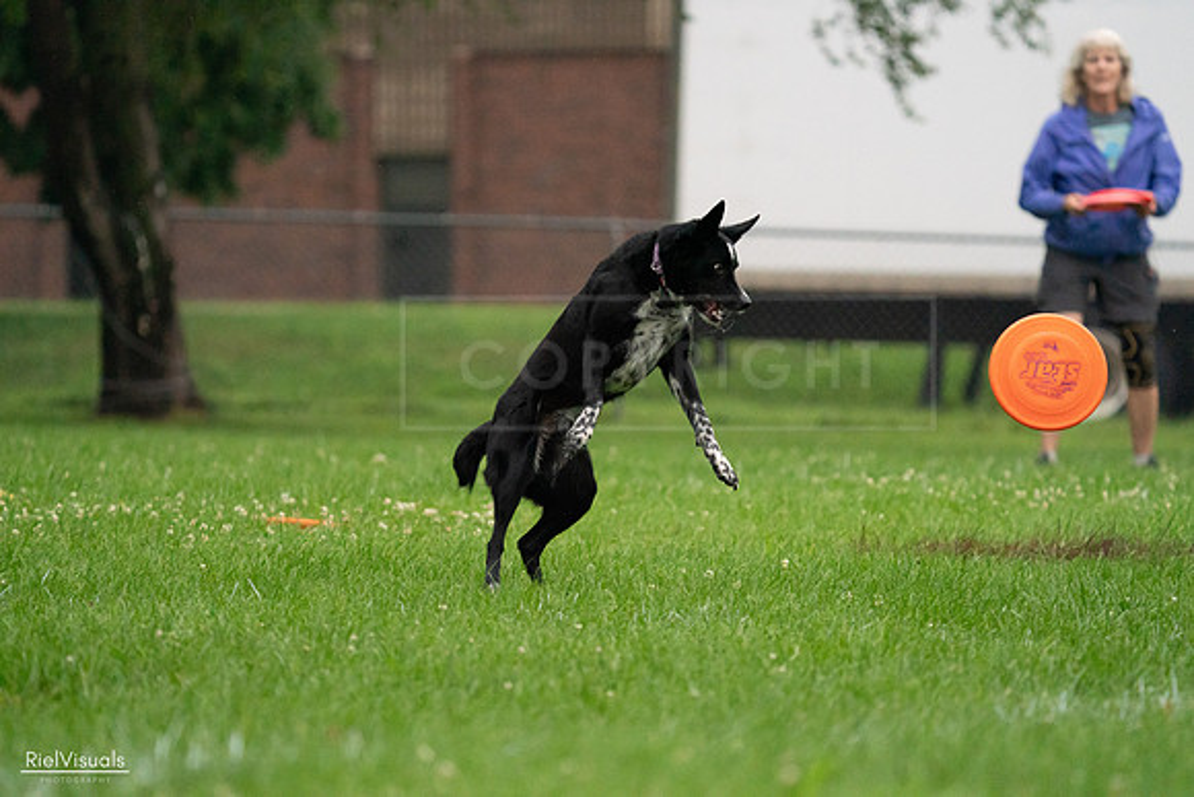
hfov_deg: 7.1
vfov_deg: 4.7
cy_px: 398
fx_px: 9653
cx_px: 597
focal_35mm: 291
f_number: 5.6
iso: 6400
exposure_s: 1/1600
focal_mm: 291
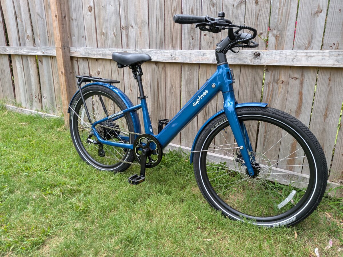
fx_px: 238
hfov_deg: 71.6
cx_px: 172
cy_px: 128
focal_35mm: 24
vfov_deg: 56.8
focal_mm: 4.53
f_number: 1.7
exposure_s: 1/163
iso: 30
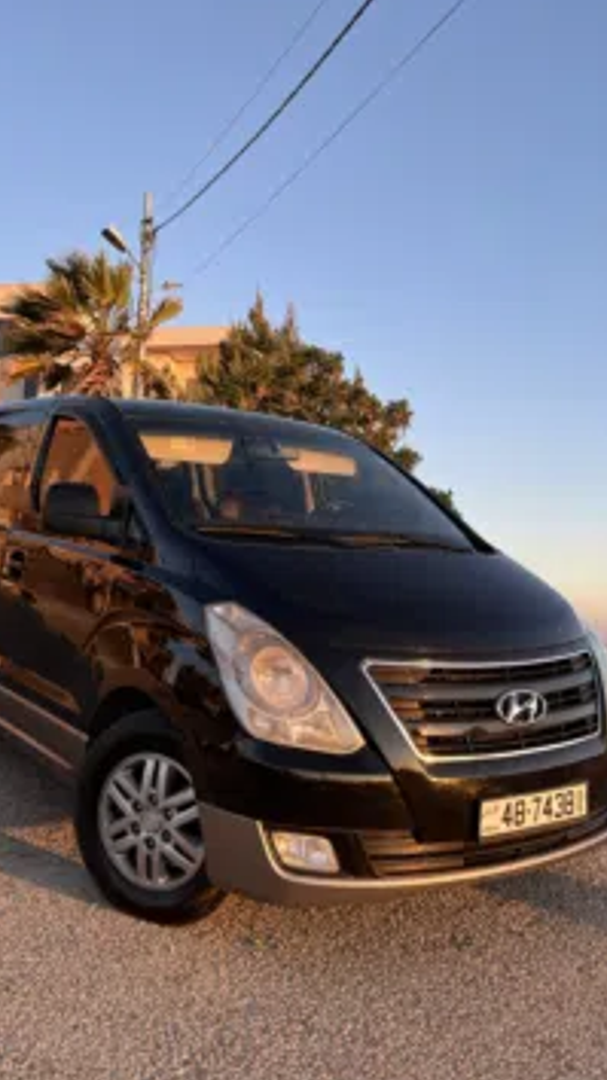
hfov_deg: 36.6
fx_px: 916
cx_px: 275
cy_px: 485
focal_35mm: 32
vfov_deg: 60.9
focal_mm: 5.1
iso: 50
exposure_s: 1/397
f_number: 1.6
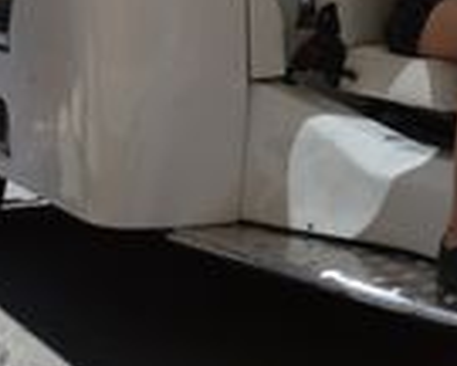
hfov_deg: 19.7
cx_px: 389
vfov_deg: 15.8
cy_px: 14
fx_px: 1298
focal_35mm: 96
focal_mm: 18
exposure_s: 1/200
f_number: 7.1
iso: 100
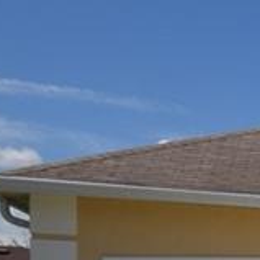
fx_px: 1088
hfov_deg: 10.3
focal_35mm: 128
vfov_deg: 12.5
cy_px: 466
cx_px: 760
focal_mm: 10
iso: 100
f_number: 13
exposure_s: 1/200
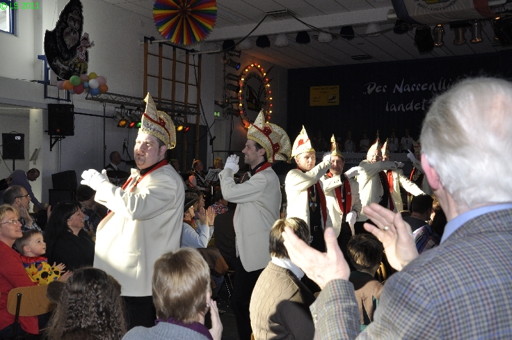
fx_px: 554
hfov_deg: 49.6
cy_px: 170
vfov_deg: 34.1
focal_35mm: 39
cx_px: 256
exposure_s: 1/200
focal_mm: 26
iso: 400
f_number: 8
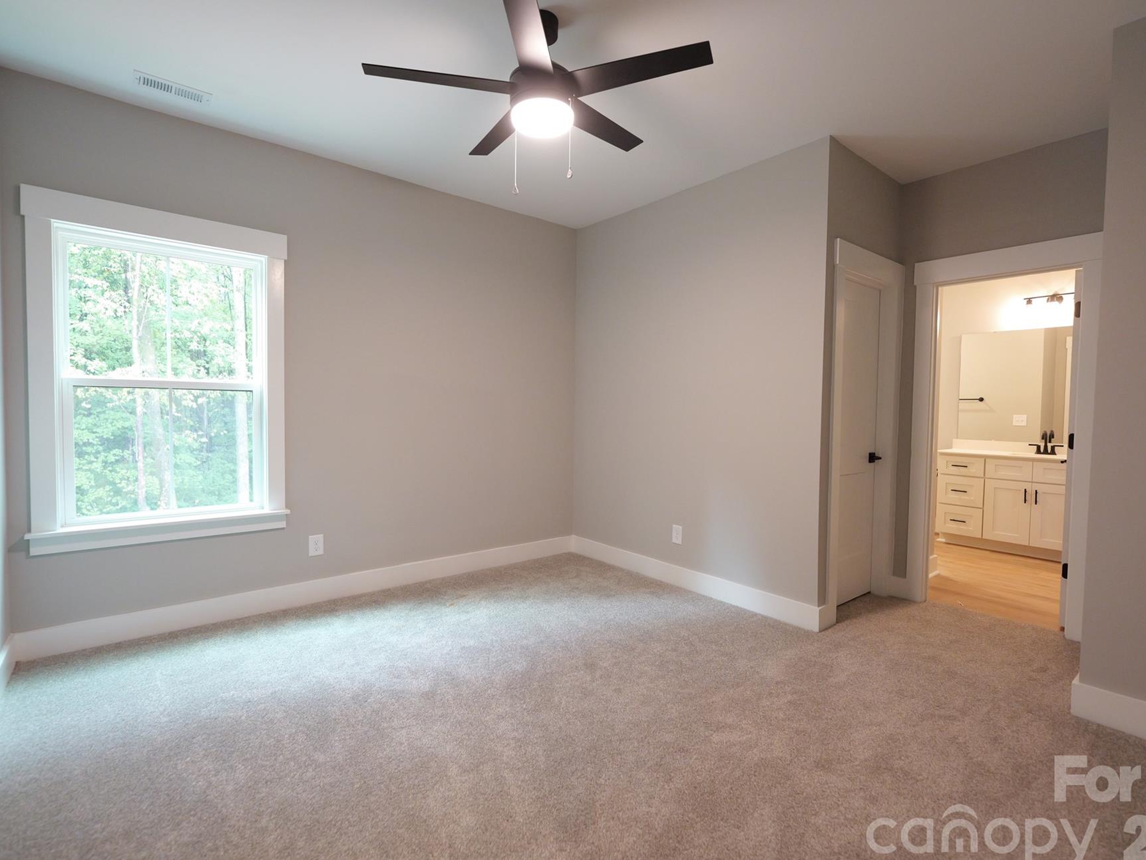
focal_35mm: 16
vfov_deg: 78.1
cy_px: 432
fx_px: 530
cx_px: 585
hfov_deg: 94.5
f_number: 2.8
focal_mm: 14
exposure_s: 1/160
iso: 4000
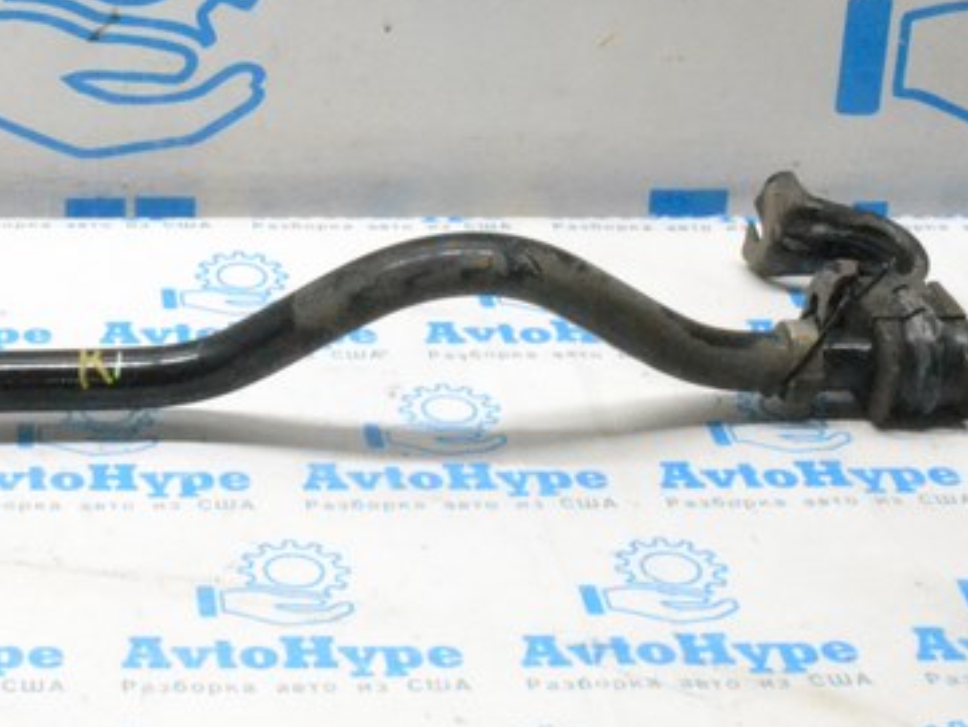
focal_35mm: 90
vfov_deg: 16.1
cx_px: -8
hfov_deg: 21.0
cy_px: -25
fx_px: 2518
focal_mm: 22
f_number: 18
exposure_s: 1/50
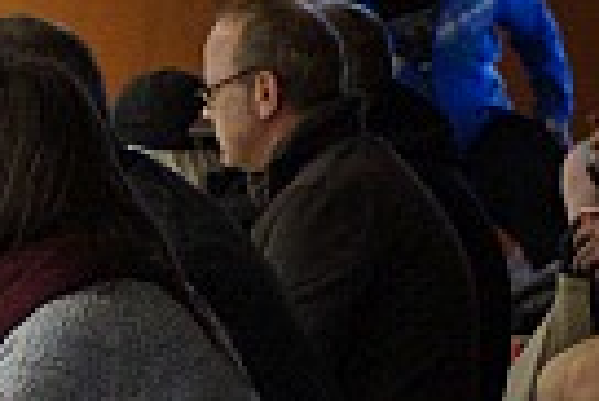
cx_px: -445
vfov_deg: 2.9
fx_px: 7862
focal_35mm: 472
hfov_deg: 4.3
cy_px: 386
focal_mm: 70
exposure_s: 1/60
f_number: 4
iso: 3200
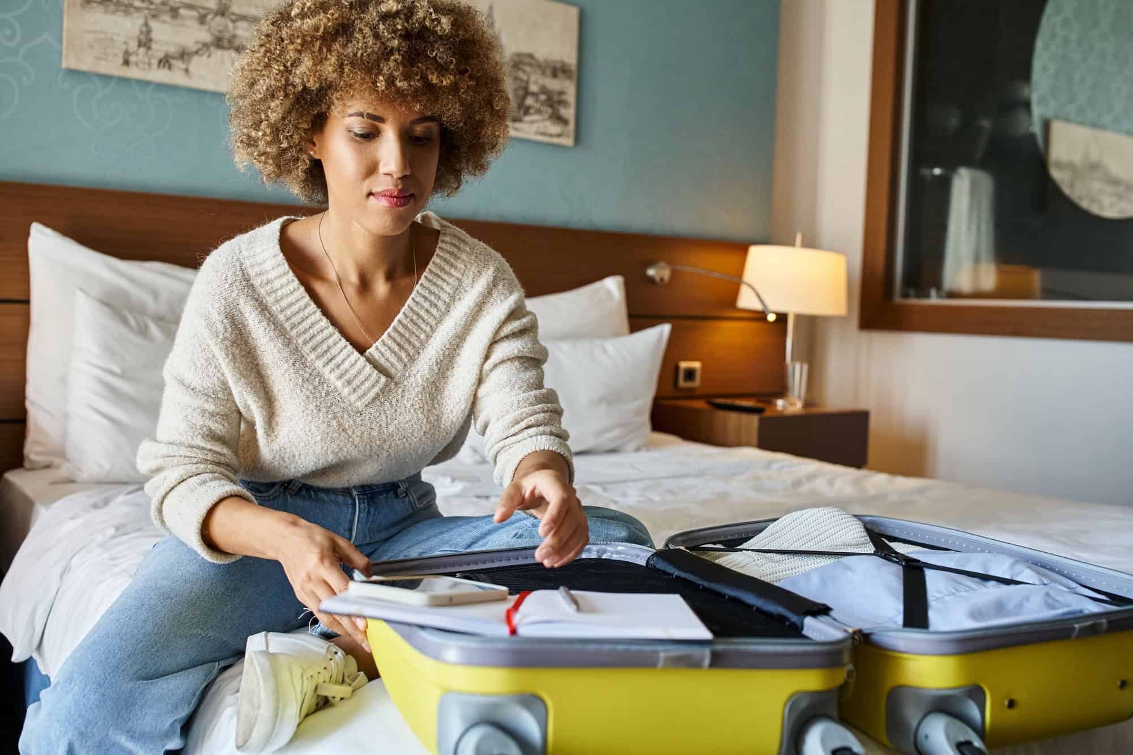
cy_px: 378
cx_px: 566
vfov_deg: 37.8
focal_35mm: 35
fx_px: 1101
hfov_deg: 54.4
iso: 640
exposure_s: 1/400
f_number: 3.2
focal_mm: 35
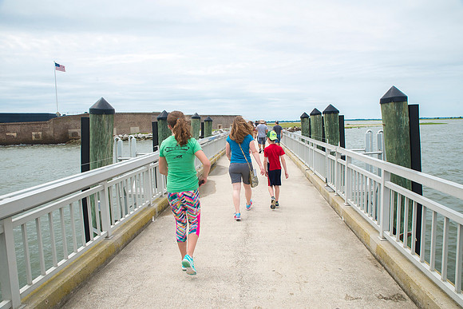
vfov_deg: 53.2
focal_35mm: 24
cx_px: 232
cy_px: 154
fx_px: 309
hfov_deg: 73.7
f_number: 10
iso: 800
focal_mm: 24
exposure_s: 1/1250
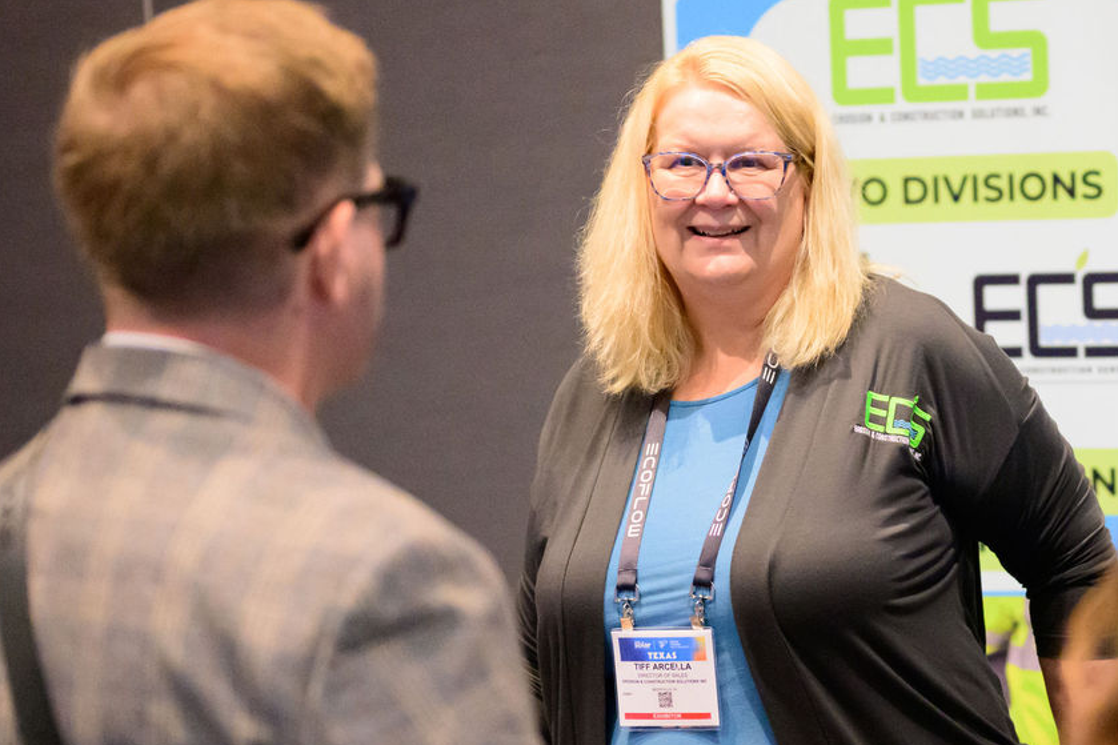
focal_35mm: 122
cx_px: 934
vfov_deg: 11.2
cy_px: 426
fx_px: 3788
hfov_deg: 16.6
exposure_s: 1/250
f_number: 1.8
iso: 6400
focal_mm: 50
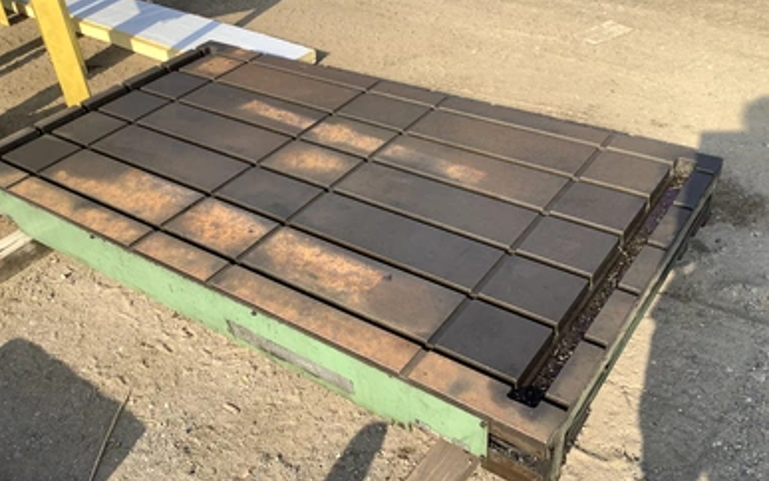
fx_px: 713
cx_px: 376
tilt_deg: -39.2
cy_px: 242
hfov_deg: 56.7
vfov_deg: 37.3
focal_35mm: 34
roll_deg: +4.8
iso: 25
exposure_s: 1/734
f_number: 2.4
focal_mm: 3.3
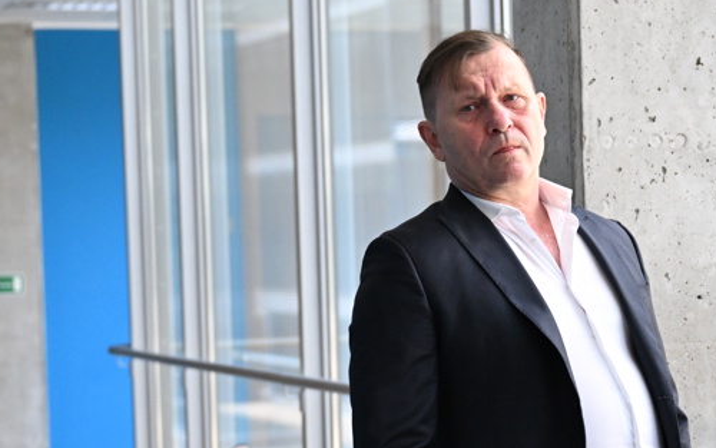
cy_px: 312
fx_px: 2167
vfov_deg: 11.8
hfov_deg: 18.7
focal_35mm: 111
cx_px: 425
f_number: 2.8
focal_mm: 53
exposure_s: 1/2500
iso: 4000
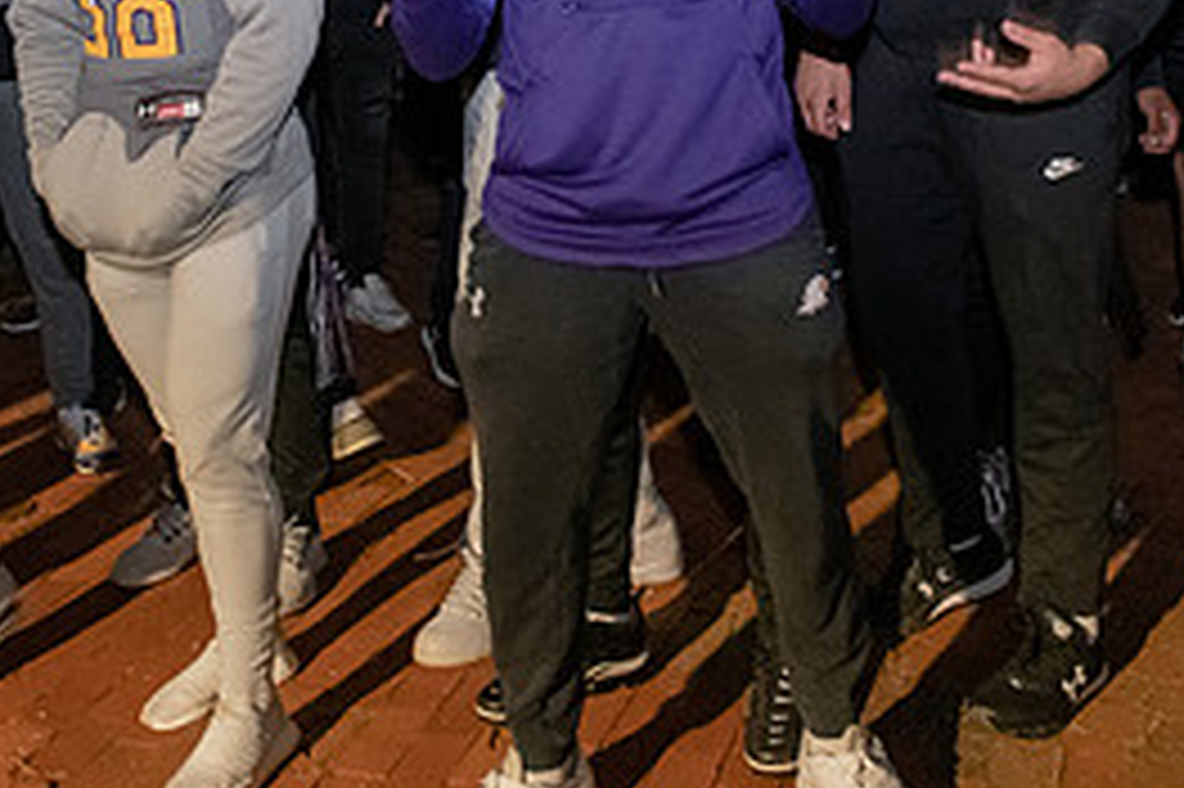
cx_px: 572
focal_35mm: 53
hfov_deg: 37.5
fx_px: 1742
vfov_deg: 24.0
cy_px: -56
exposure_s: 1/40
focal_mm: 24
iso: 6400
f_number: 4.5
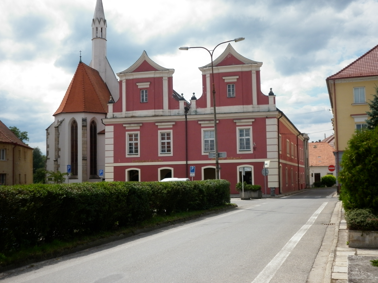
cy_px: 142
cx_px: 189
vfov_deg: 32.9
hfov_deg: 42.9
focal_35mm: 44
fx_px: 480
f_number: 3.5
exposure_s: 1/1000
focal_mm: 7.9
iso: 80
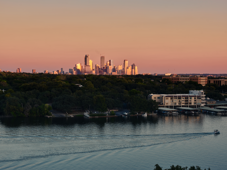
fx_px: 446
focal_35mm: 68
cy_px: 85
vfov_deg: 21.6
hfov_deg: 28.6
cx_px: 114
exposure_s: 1/30
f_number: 13
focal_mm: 86.5
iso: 320
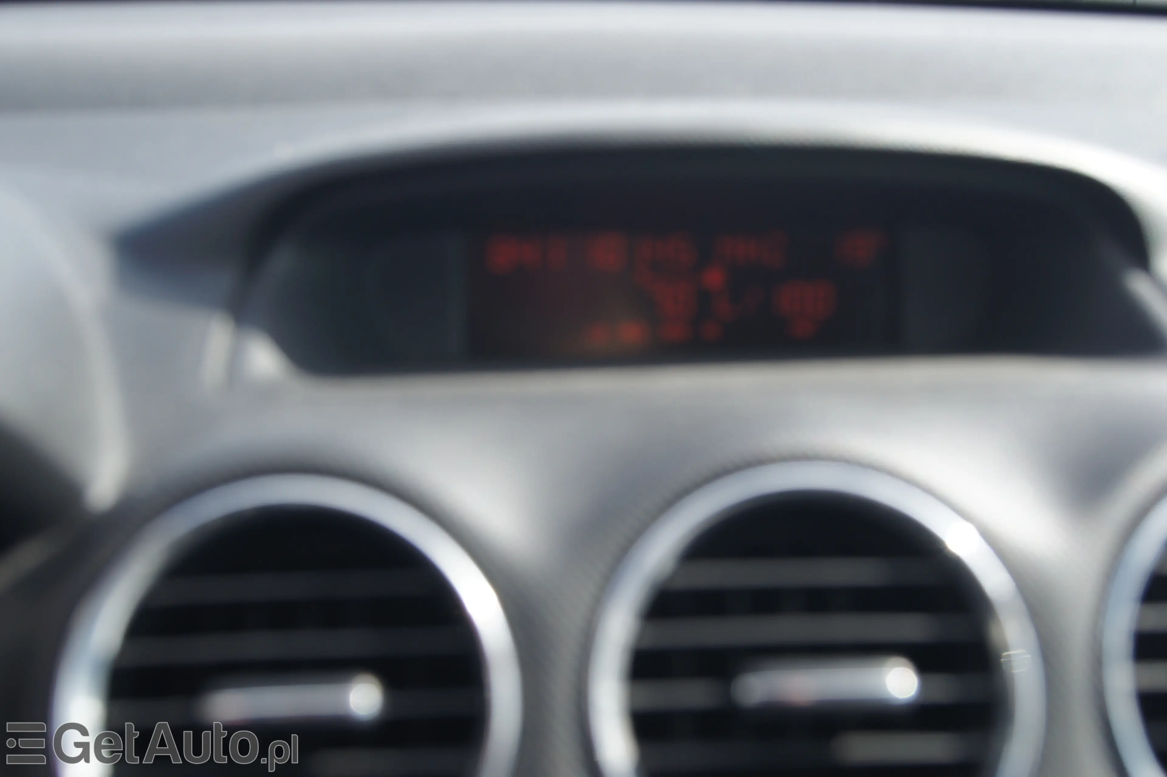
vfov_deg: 31.9
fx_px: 1361
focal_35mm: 42
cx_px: 584
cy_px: 388
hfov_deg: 46.4
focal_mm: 28
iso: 100
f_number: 5.6
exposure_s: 1/80
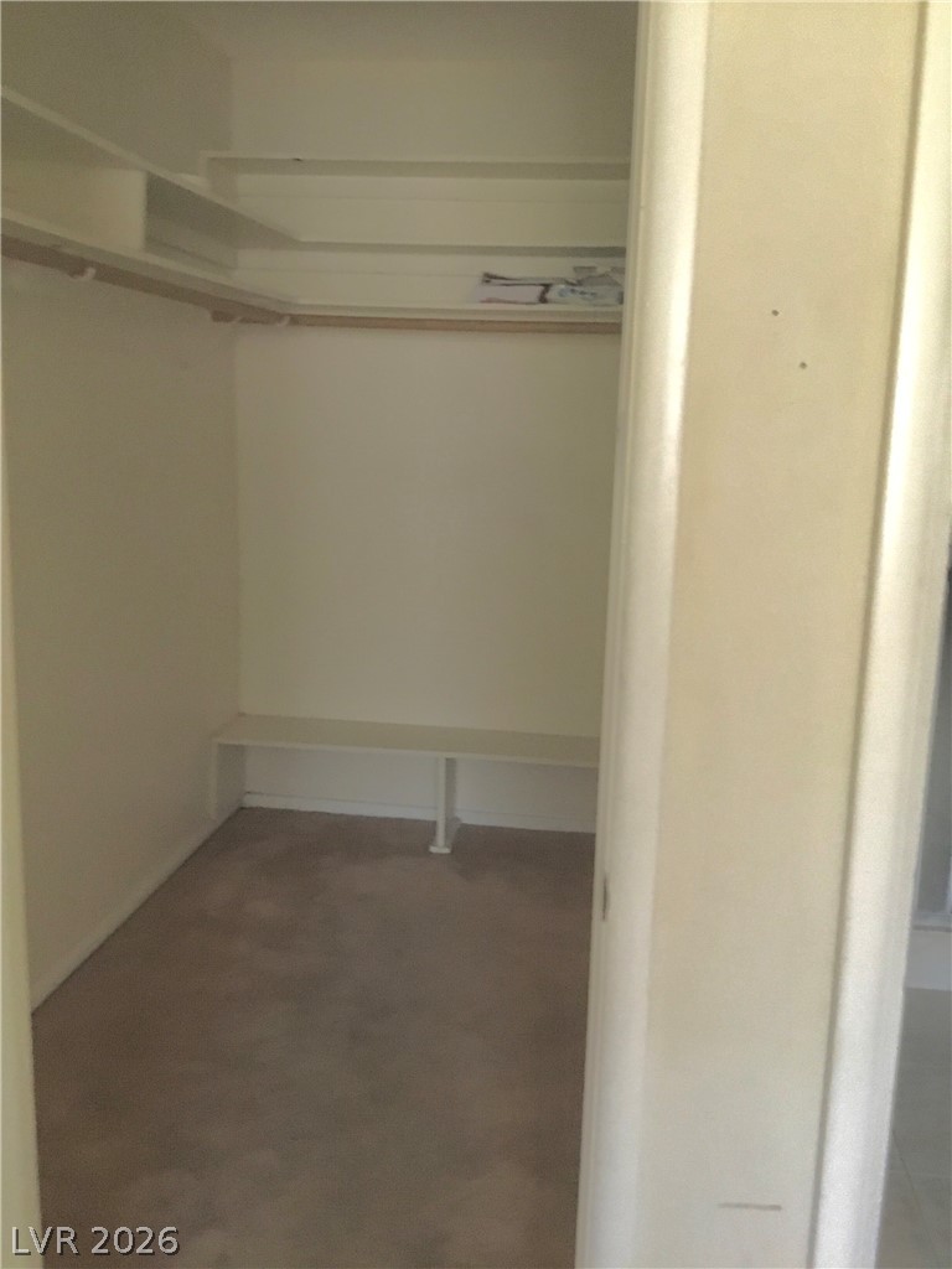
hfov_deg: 45.4
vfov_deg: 58.4
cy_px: 634
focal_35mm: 31
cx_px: 476
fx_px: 1137
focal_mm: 3.3
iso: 400
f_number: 2.4
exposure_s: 1/15
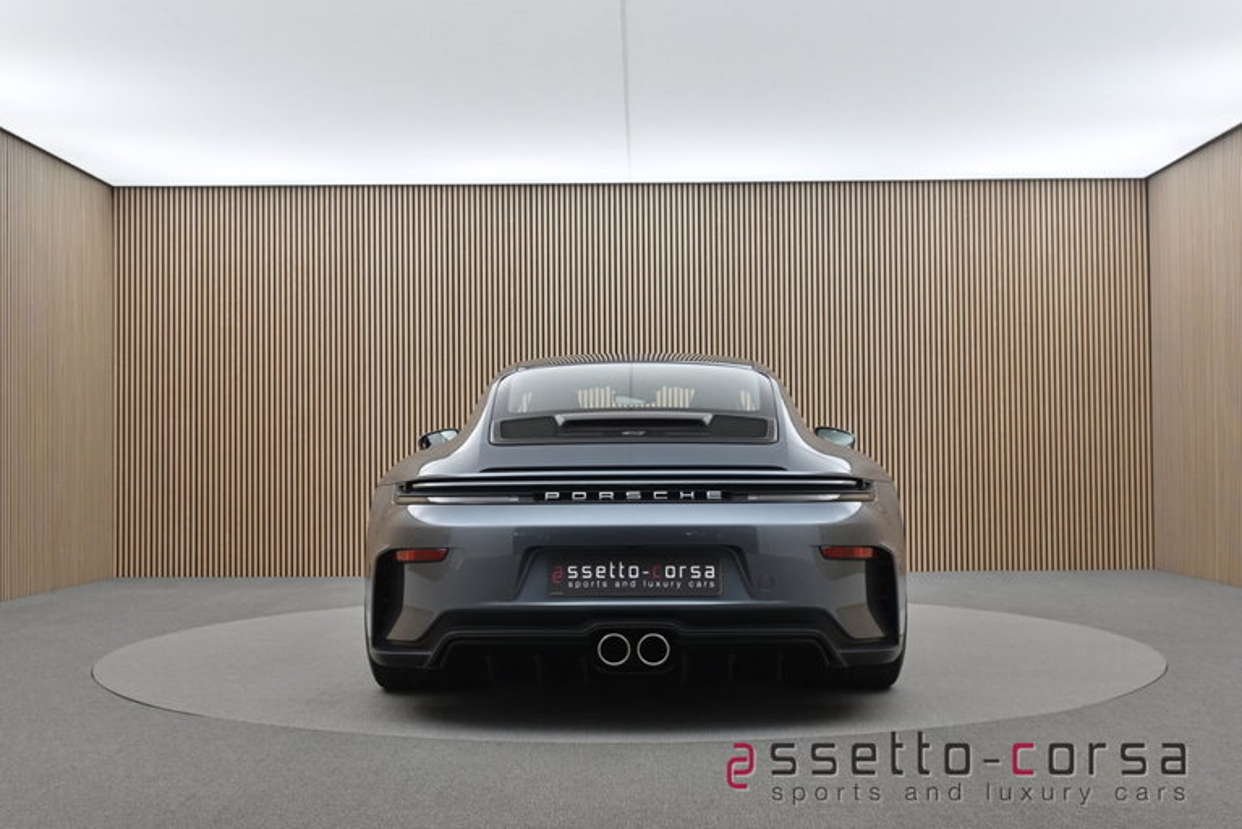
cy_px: 414
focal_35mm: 41
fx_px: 1424
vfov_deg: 32.5
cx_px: 621
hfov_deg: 47.1
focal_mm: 27.5
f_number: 4.5
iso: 500
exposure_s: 1/40
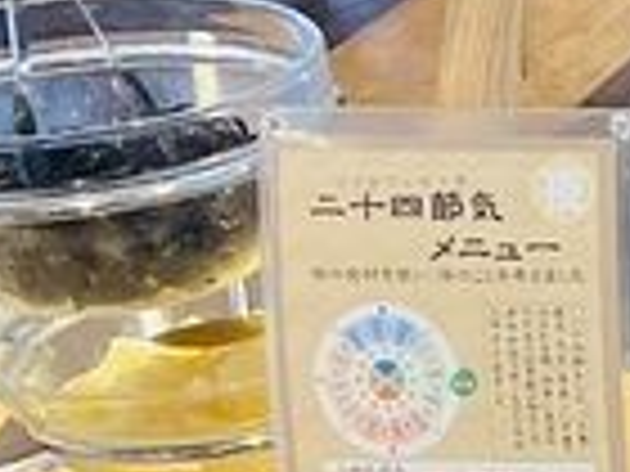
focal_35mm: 151
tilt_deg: -36.1
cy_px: 1023
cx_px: 1703
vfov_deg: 9.1
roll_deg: +1.7
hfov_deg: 10.5
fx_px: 2748
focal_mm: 4.25
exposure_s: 1/40
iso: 400
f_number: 1.8
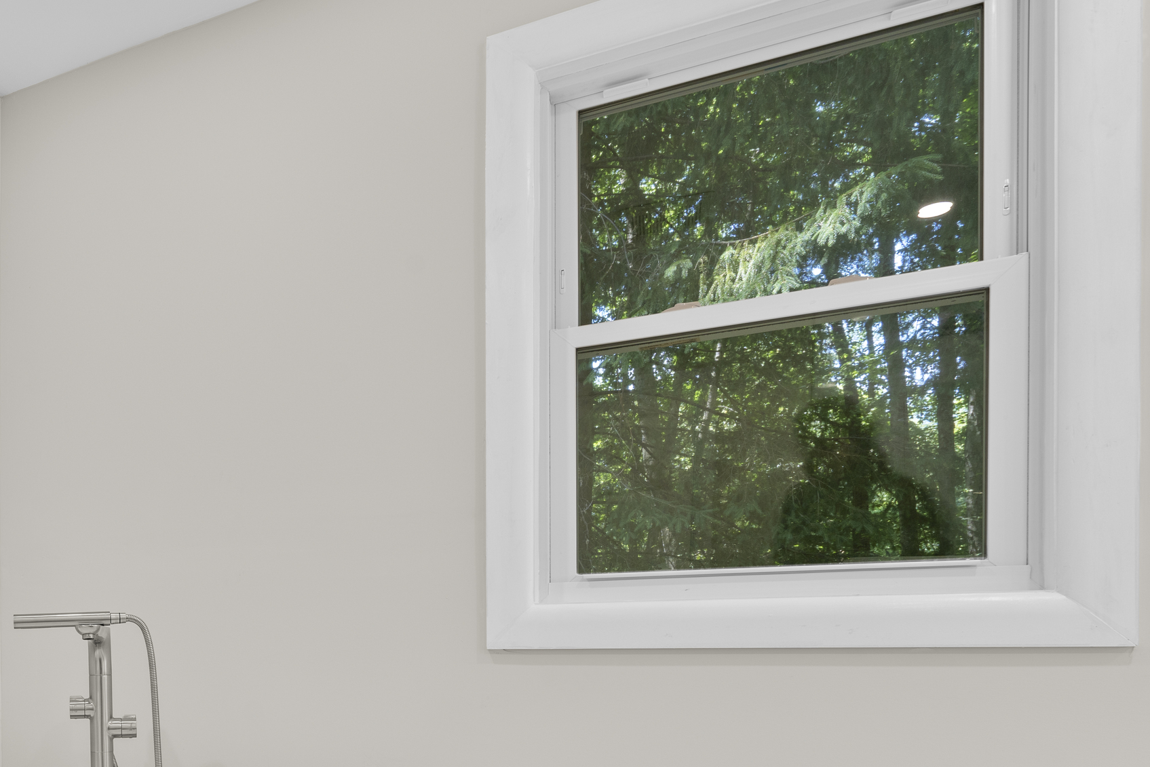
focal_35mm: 29
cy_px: 656
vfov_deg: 42.1
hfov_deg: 55.4
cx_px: 120
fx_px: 926
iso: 200
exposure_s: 1/2
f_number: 9
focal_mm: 16
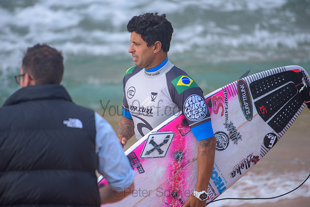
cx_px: 155
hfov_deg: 4.1
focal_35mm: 500
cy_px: 104
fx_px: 4306
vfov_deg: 2.8
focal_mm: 500
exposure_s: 1/800
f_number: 5.6
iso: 220
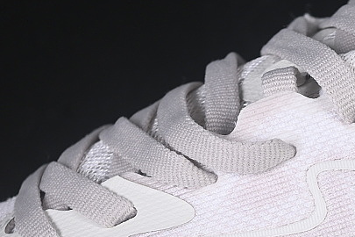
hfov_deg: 10.2
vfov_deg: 6.8
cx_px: 389
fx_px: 1972
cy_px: 266
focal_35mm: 200
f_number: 7.1
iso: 160
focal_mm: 50
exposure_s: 1/80
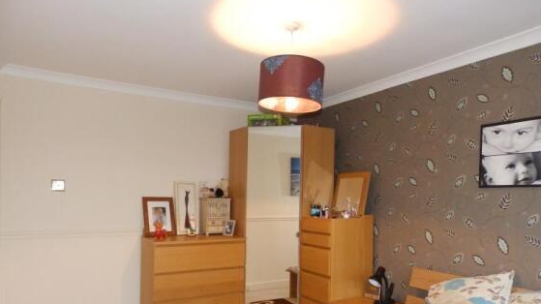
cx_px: 280
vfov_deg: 45.3
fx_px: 359
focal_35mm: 25
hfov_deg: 74.0
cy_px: 199
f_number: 3.4
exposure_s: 1/30
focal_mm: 4
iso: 800
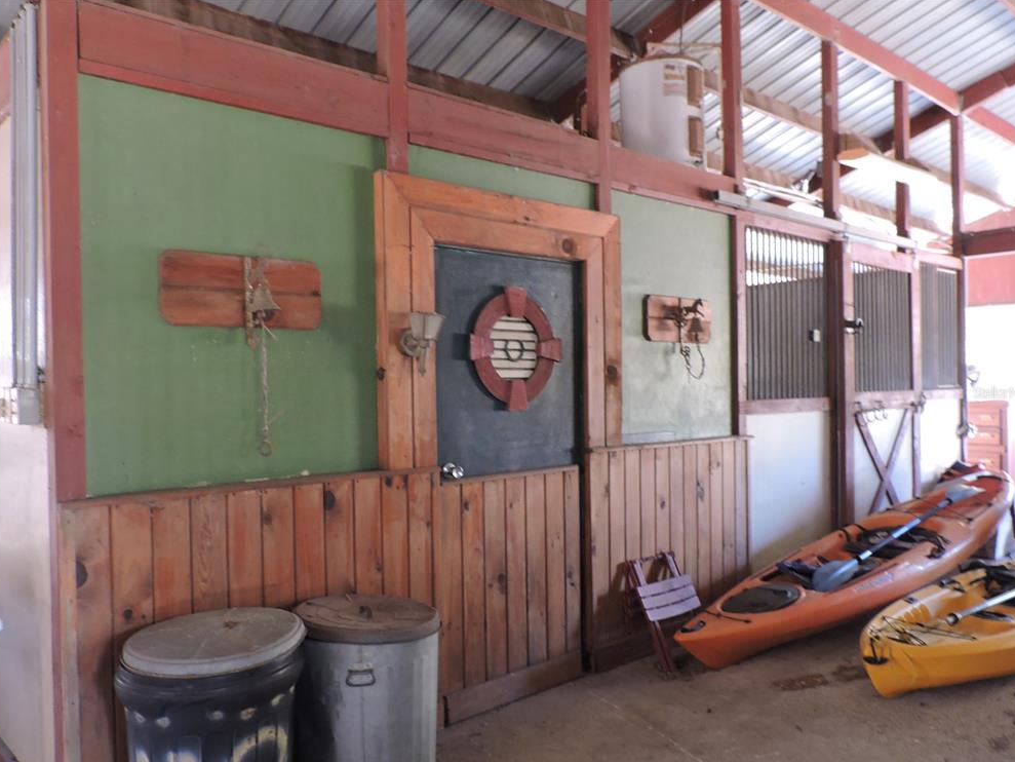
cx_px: 510
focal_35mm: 29
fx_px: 850
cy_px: 392
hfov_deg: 61.7
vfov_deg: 48.2
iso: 400
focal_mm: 5
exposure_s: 1/15
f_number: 3.1
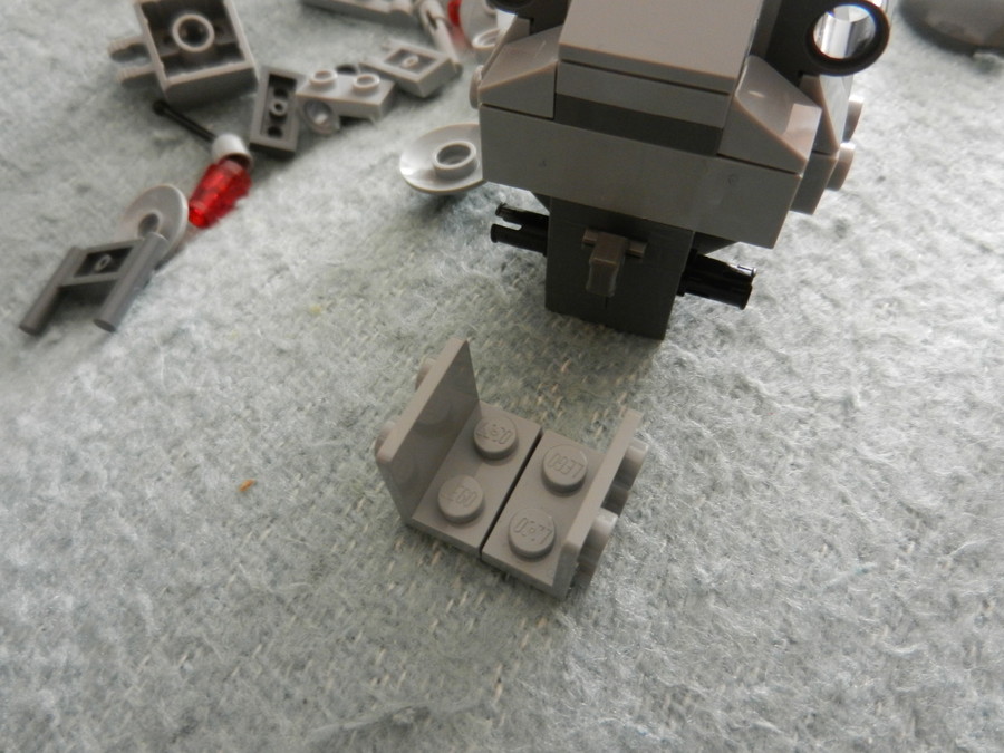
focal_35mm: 25
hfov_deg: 69.4
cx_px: 502
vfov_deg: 54.9
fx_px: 725
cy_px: 376
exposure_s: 1/20
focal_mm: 4.5
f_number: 3.5
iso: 400
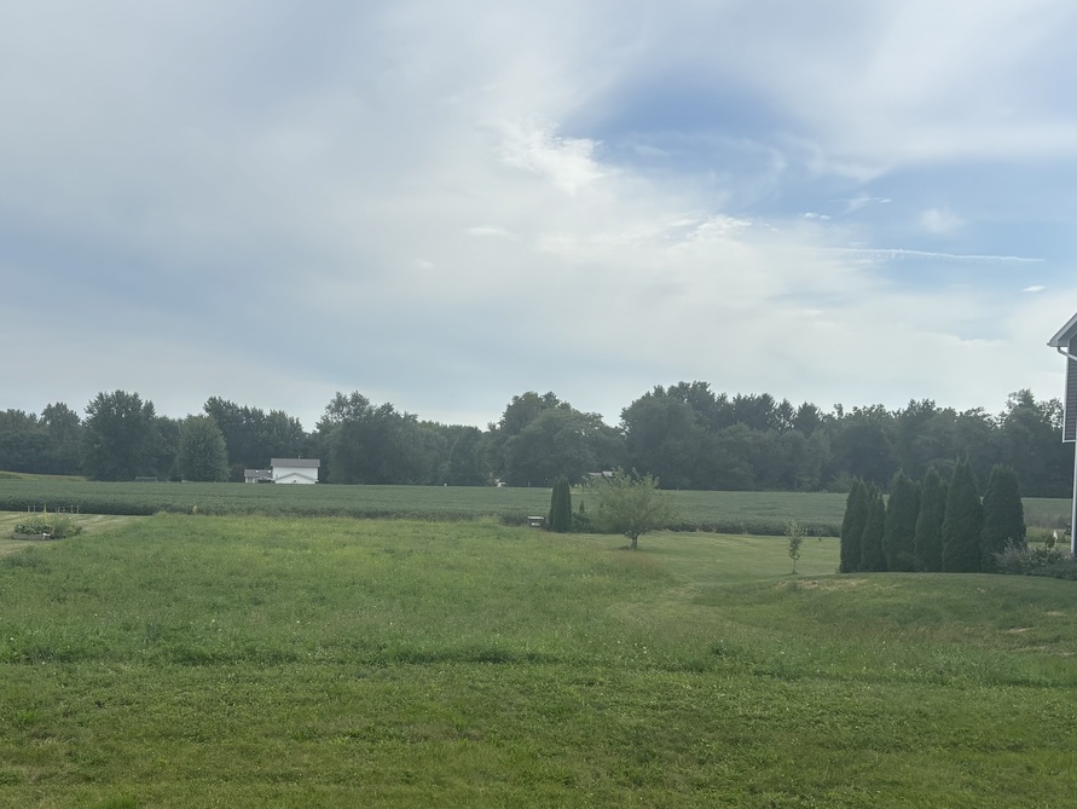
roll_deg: -1.1
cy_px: 528
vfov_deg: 34.1
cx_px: 357
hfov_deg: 44.1
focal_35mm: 42
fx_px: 1307
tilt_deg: -2.8
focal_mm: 5.96
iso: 50
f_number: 1.6
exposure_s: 1/4854
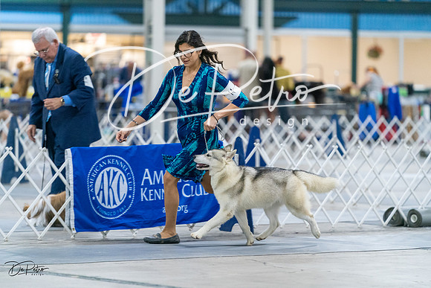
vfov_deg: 6.9
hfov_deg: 10.3
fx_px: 2395
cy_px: 144
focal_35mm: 200
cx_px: 216
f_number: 3.2
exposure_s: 1/250
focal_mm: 200
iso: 6400
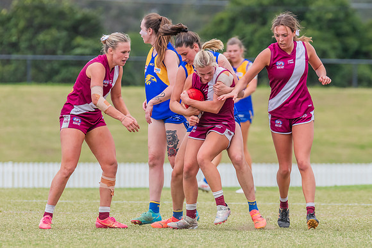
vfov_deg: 2.3
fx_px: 6318
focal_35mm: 611
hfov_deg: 3.4
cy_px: 138
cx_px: 179
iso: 800
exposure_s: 1/1250
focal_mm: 420
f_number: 7.1
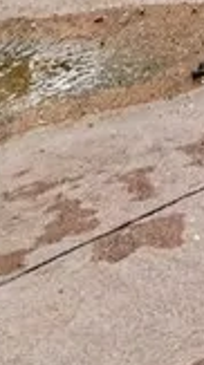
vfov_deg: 9.3
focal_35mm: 175
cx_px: 1366
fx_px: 1693
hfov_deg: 4.4
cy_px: -780
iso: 200
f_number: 11
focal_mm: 16
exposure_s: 1/125
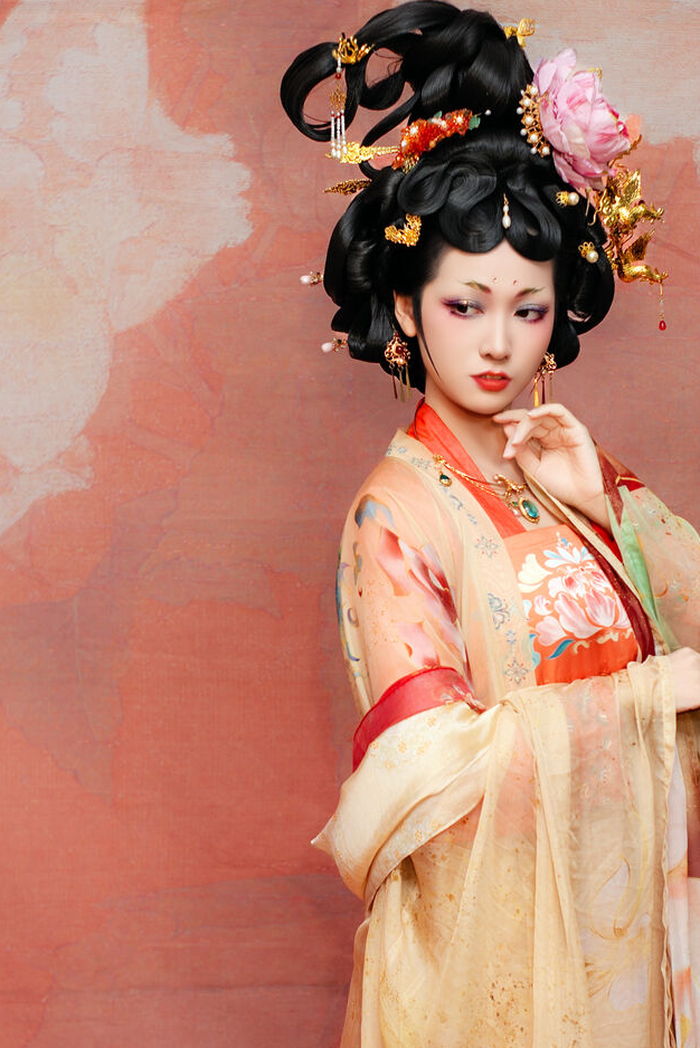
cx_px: 477
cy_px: 584
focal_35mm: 94
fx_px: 2739
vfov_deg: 21.7
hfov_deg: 14.5
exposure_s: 1/160
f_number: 2.8
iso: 100
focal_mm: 50
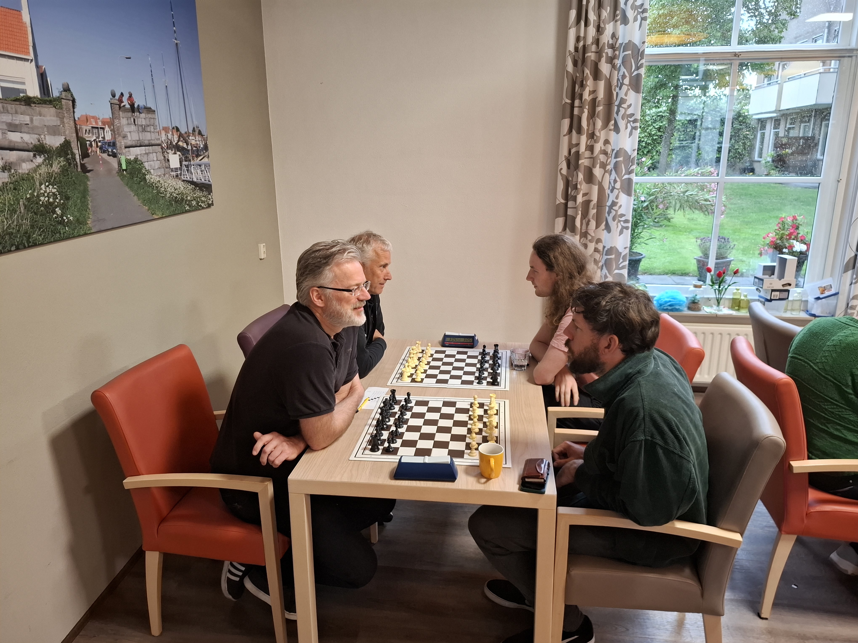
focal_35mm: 23
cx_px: 429
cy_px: 322
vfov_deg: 58.9
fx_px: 570
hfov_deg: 73.9
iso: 320
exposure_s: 1/33
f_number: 1.8
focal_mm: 5.54
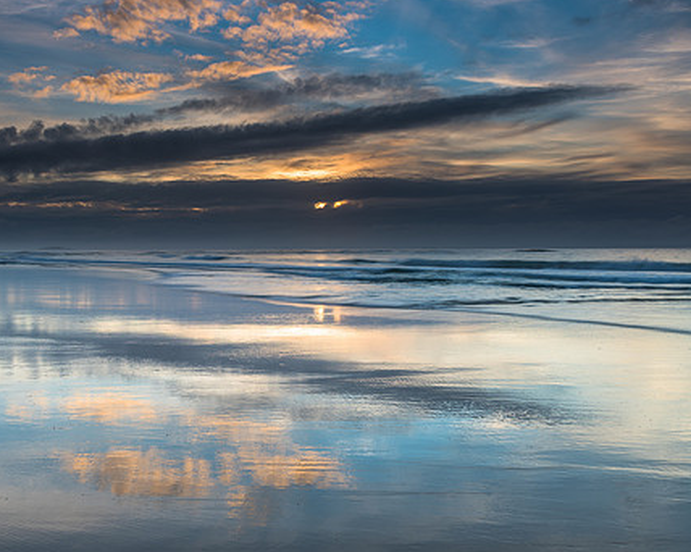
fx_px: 838
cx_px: 283
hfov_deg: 44.6
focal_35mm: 41
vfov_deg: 36.5
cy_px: 261
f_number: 8
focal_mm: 32
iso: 31
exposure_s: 1/1.25
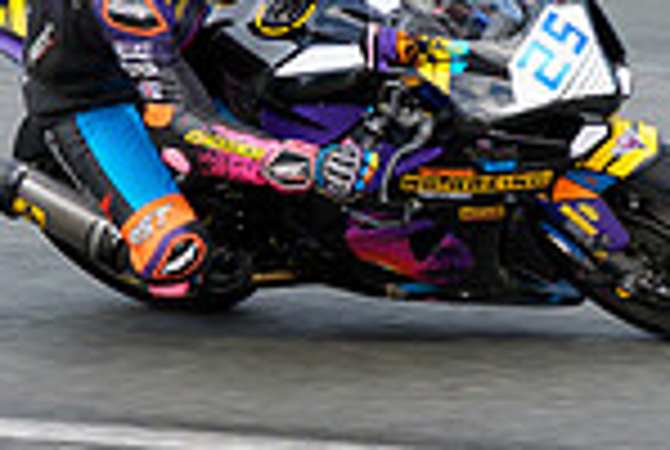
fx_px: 5874
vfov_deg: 4.4
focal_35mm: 315
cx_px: 246
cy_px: 24
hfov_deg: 6.5
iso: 250
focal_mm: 70
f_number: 5.6
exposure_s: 1/320
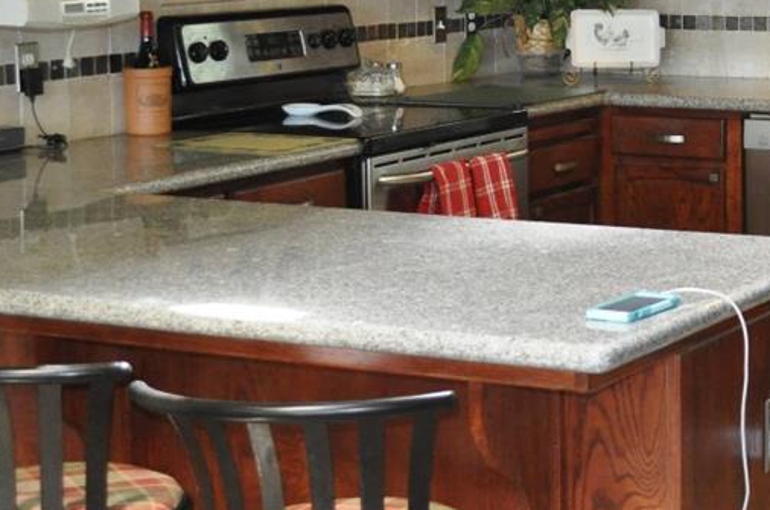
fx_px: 1899
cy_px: 62
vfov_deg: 15.1
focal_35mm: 89
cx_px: 863
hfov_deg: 21.6
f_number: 3.8
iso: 1250
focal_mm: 20
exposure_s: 1/60
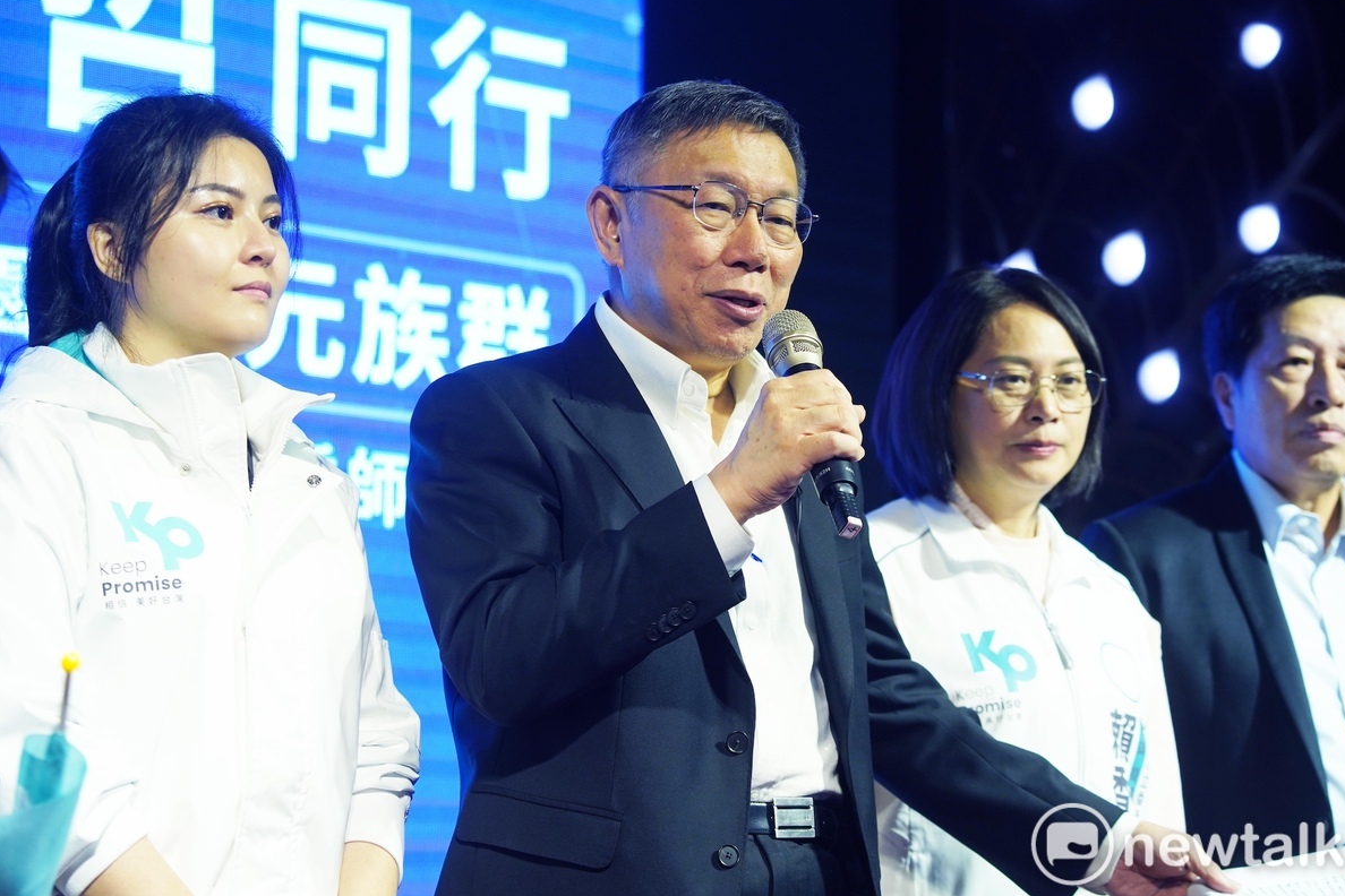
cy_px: 445
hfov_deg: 20.2
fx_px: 3773
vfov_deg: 13.6
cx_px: 678
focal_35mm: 101
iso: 800
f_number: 4.5
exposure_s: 1/125
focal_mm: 100
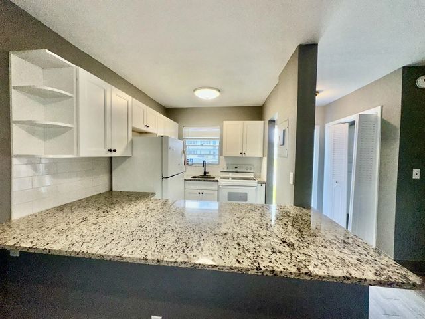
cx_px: 212
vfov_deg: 85.7
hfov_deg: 102.1
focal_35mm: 14
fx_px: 172
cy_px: 160
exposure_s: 1/139
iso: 32
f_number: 2.2
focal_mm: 2.22
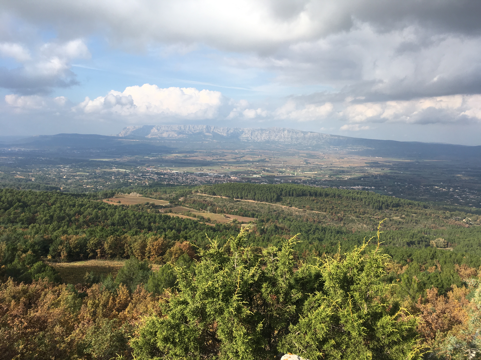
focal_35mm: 29
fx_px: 403
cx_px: 240
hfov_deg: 61.7
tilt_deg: -5.8
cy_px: 180
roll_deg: -2.1
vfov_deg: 48.2
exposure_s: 1/1202
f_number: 2.2
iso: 25
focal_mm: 4.15
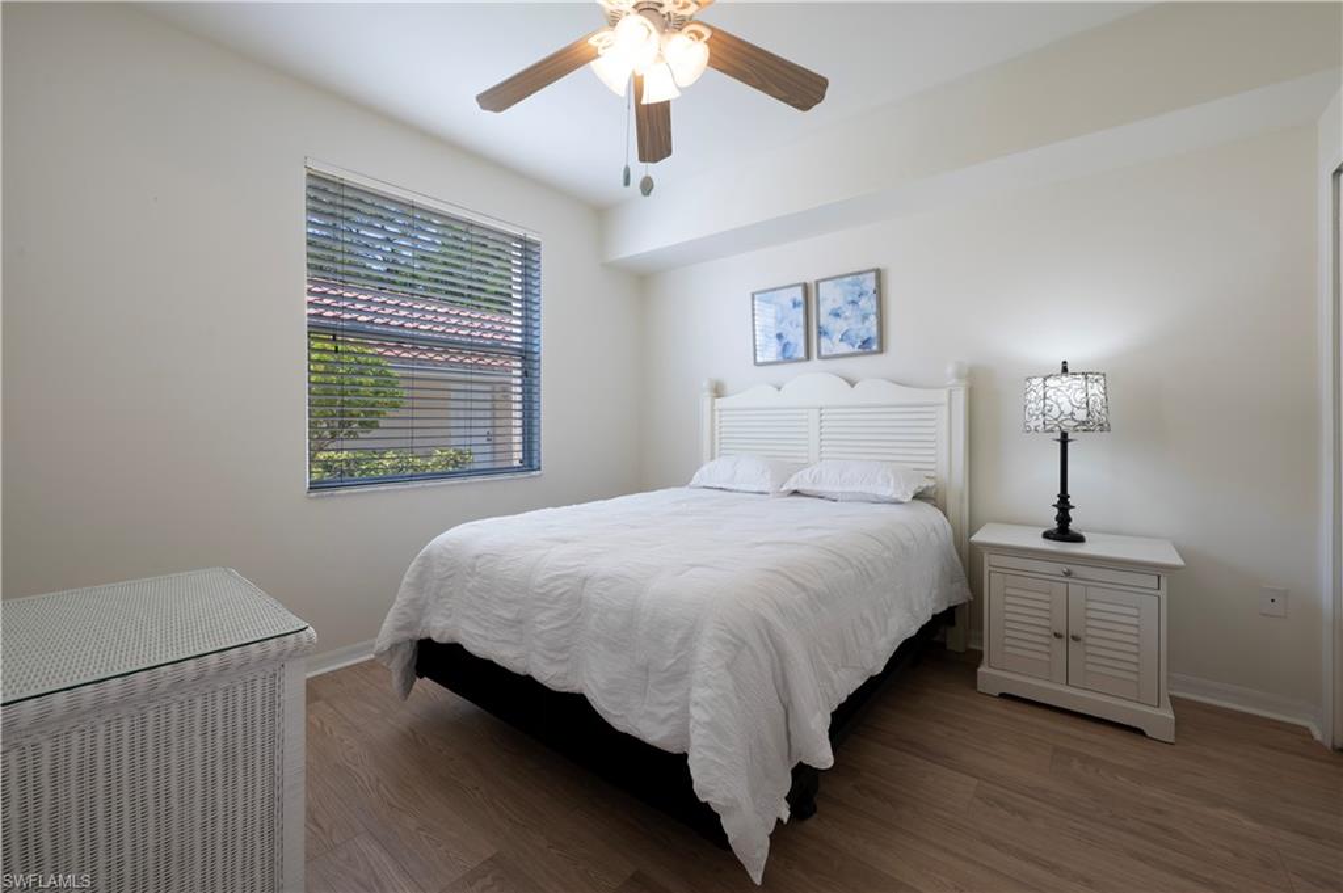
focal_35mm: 14
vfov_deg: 81.1
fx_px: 522
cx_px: 672
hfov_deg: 104.3
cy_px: 446
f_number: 11
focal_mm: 14
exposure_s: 1/160
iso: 160
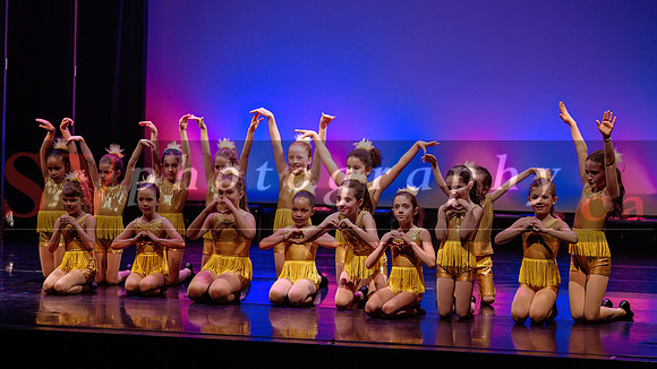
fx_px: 1832
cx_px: 323
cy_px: 131
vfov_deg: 11.5
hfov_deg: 20.3
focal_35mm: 105
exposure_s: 1/320
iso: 1600
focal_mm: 86
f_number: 2.8
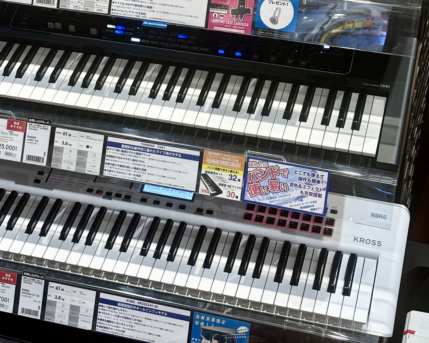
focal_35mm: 81
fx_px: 1028
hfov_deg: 23.6
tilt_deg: -10.3
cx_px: 189
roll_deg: -4.9
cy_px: 16
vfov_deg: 18.5
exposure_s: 1/100
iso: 50
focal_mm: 5.96
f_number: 1.6
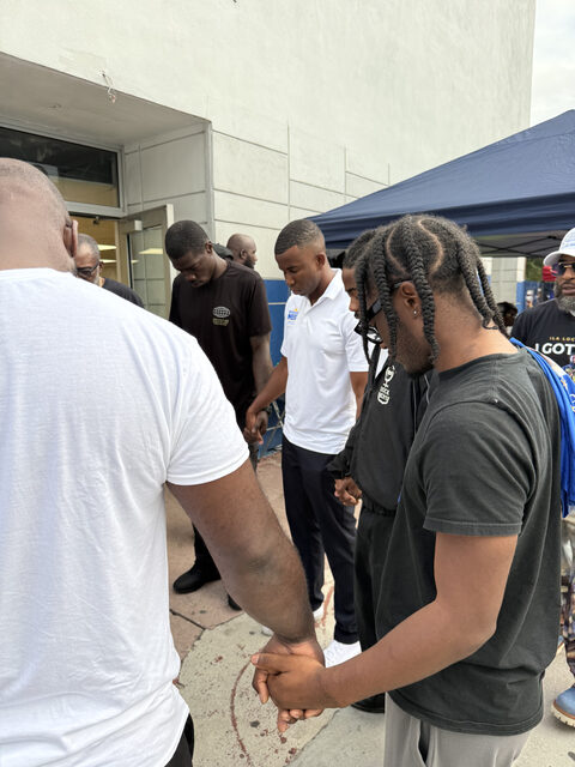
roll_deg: +0.3
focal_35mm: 24
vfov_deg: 71.6
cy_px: 384
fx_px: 532
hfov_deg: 56.8
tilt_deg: -7.6
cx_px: 288
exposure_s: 1/256
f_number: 1.78
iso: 100
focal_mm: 6.76
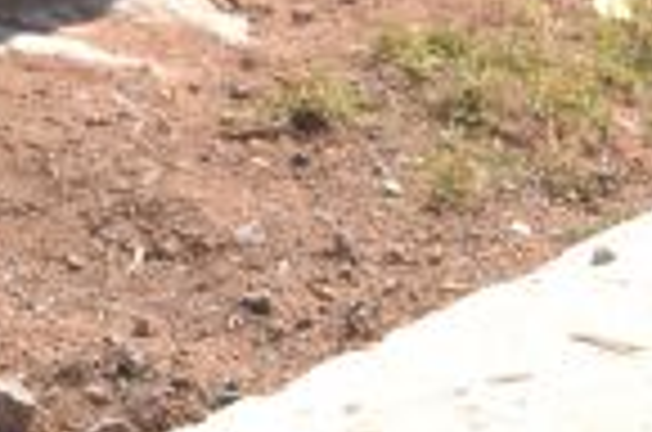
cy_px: 536
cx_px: 1389
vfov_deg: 3.7
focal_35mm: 365
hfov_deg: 5.5
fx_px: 6600
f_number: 8
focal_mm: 55
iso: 100
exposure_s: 1/250
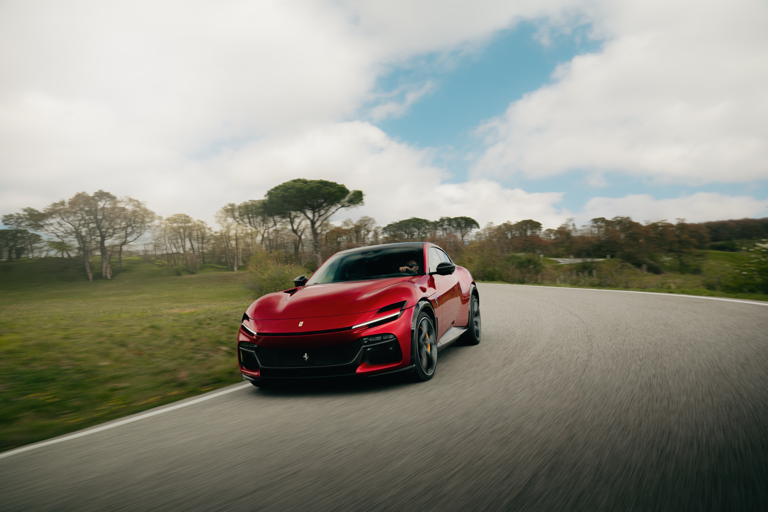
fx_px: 619
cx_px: 384
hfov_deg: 63.7
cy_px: 256
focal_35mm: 29
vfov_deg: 45.0
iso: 200
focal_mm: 29
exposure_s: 1/50
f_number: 5.6
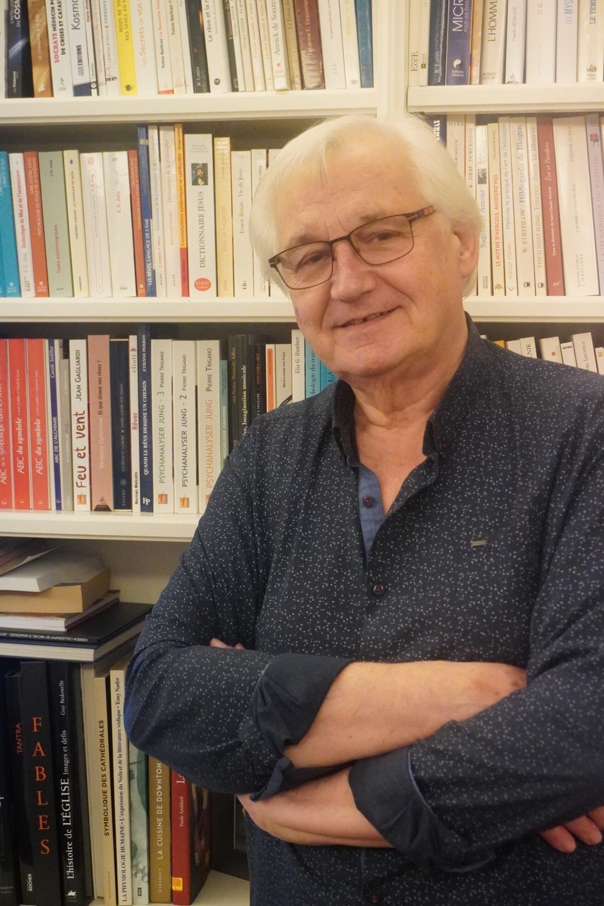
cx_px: 302
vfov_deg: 35.9
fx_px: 1396
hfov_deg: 24.4
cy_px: 453
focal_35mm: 56
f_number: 5.6
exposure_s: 1/250
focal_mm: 37
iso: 10000
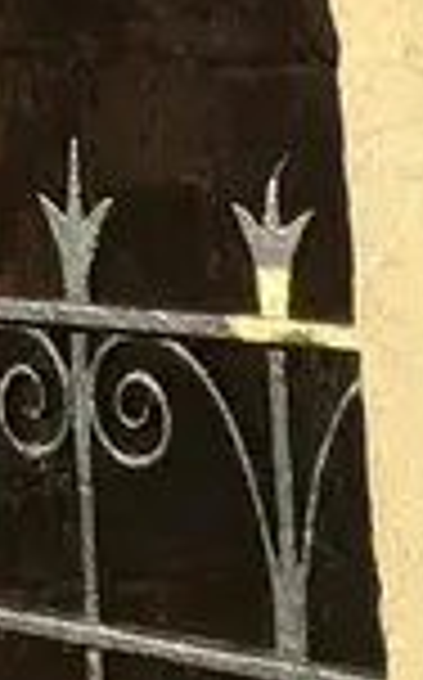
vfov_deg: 10.3
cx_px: -659
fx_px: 3496
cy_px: -642
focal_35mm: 189
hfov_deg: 6.5
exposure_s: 1/974
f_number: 2.2
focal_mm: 4.15
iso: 25
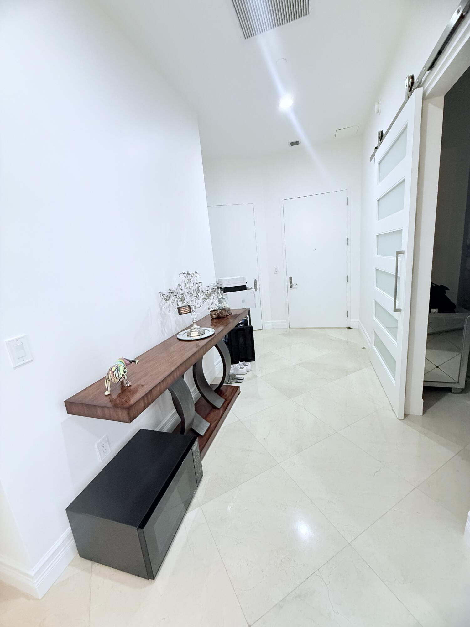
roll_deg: +5.3
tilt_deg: -11.8
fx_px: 253
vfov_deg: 102.1
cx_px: 235
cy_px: 314
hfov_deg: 85.7
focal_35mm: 14
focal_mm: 2.22
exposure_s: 1/60
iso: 500
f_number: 2.2
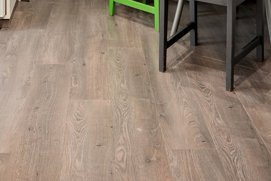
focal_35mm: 63
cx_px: 85
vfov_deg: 17.0
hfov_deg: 31.6
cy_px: -162
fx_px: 474
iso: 250
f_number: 11
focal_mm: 14
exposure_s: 1
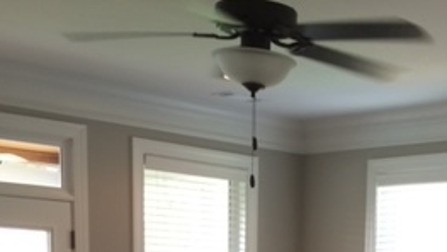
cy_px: 436
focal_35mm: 77
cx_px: 401
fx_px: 913
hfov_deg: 26.6
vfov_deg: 14.1
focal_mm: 4.15
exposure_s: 1/30
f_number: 2.2
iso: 64
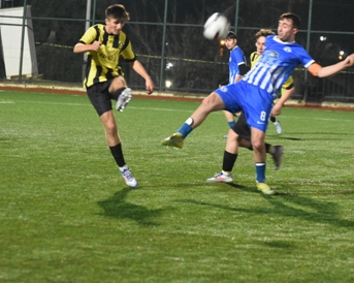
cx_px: 207
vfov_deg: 6.2
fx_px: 2603
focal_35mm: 249
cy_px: 137
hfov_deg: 7.8
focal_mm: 135
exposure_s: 1/200
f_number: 4.8
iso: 11400
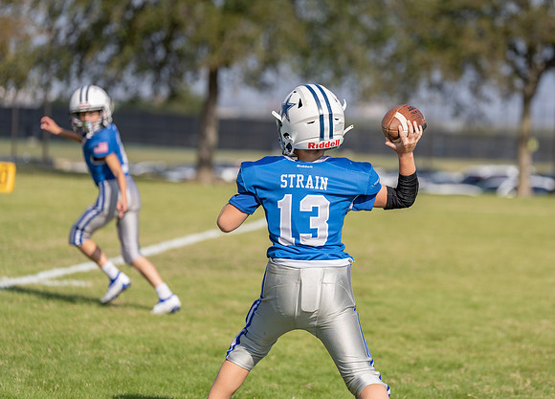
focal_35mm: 170
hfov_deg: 11.8
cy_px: 162
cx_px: 355
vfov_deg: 8.5
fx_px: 2684
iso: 100
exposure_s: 1/2500
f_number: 2.8
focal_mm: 136
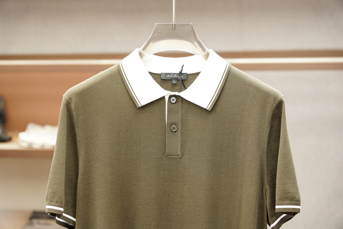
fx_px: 872
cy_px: 114
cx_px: 172
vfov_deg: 14.9
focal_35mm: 92
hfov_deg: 22.3
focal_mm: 61
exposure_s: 1/125
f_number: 3.5
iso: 400
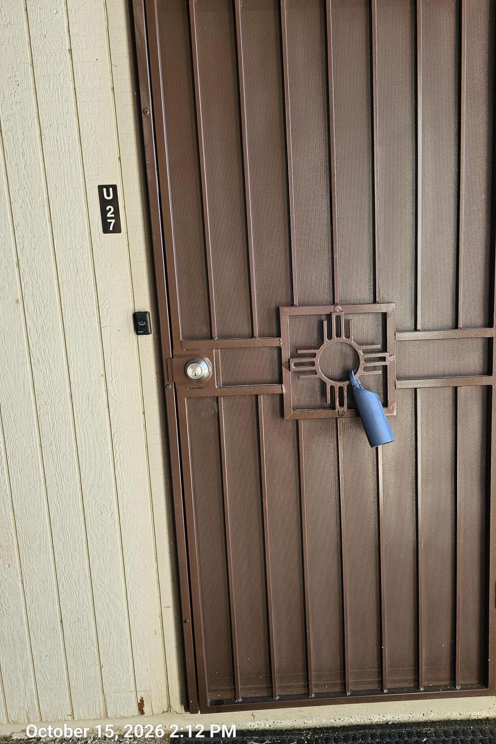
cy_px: 380
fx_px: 537
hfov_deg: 49.3
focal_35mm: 26
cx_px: 291
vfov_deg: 69.4
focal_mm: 6.3
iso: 50
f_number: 1.7
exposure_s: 1/120
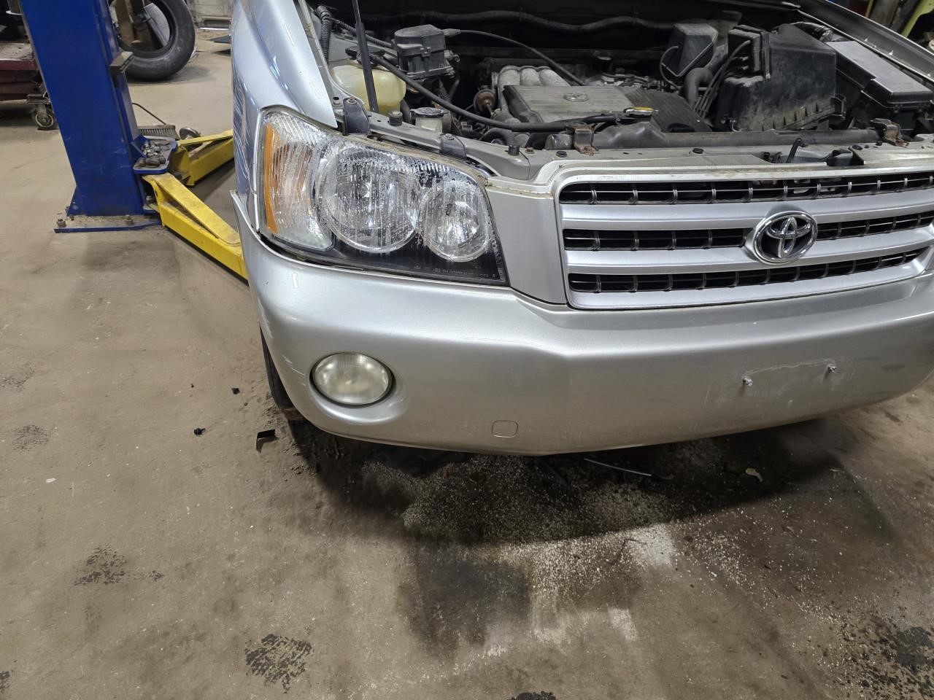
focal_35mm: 23
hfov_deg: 73.9
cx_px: 467
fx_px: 621
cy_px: 350
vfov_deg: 58.9
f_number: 1.7
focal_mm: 6.3
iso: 400
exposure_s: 1/120
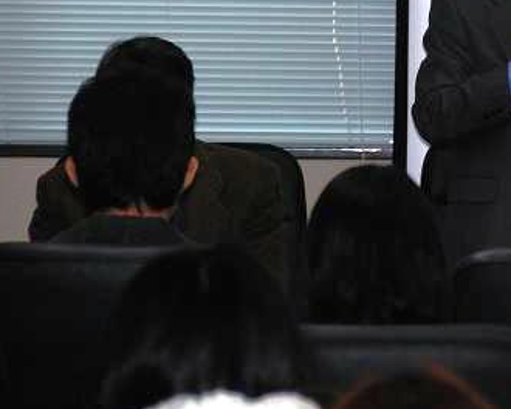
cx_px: 586
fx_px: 6518
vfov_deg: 3.6
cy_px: 38
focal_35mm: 431
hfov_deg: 4.5
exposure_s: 1/60
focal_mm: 130
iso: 400
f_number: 5.6
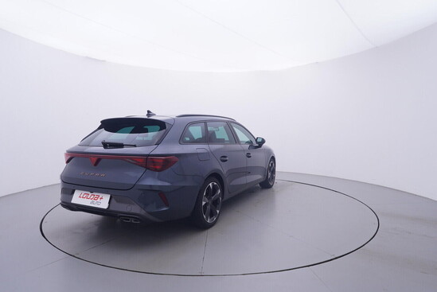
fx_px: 273
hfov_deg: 77.3
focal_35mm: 22
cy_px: 146
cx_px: 218
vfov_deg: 56.2
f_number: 5
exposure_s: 1/80
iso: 200
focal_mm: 15
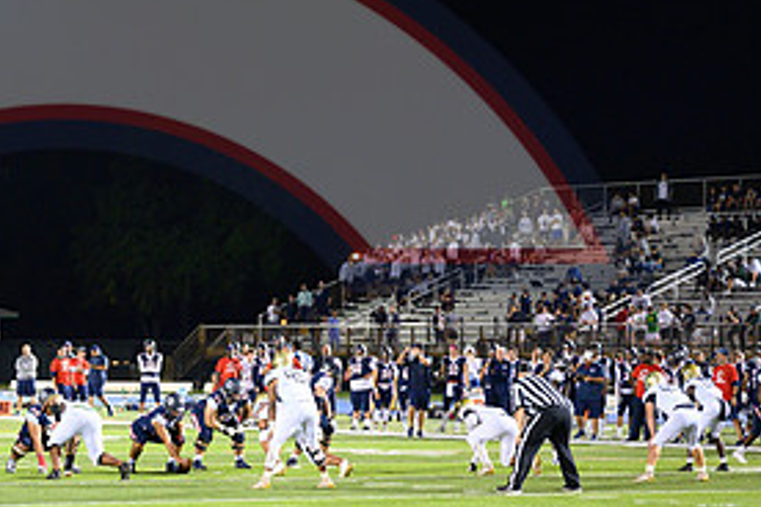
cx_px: 50
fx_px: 3107
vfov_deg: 9.3
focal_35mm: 147
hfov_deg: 13.8
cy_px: 402
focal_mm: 70
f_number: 2.8
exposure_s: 1/320
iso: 4000
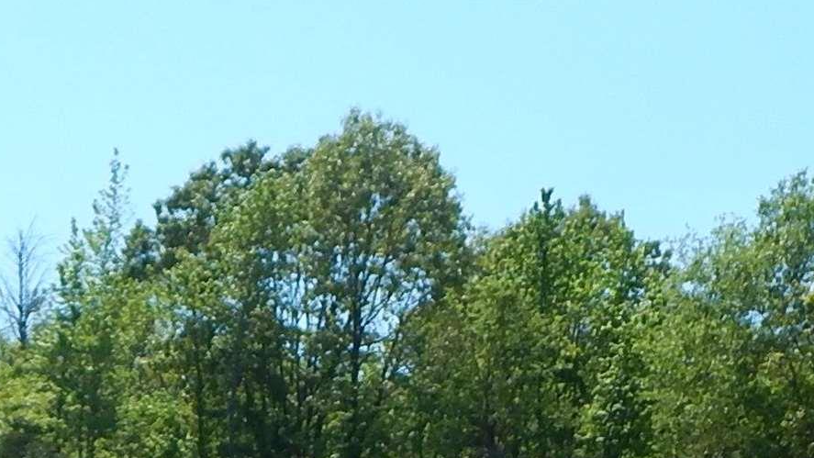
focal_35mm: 83
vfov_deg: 14.0
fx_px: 1792
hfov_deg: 25.2
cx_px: 183
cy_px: 585
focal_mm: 4
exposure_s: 1/640
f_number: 6
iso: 125
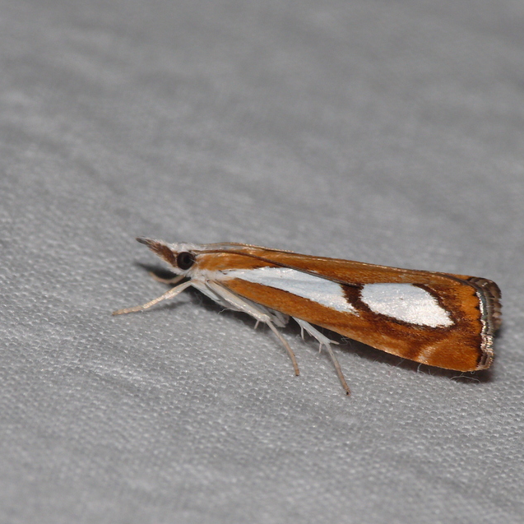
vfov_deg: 5.4
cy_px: 262
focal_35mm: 322
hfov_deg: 5.4
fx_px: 5515
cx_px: 313
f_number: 11
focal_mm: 57.5
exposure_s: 1/250
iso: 200
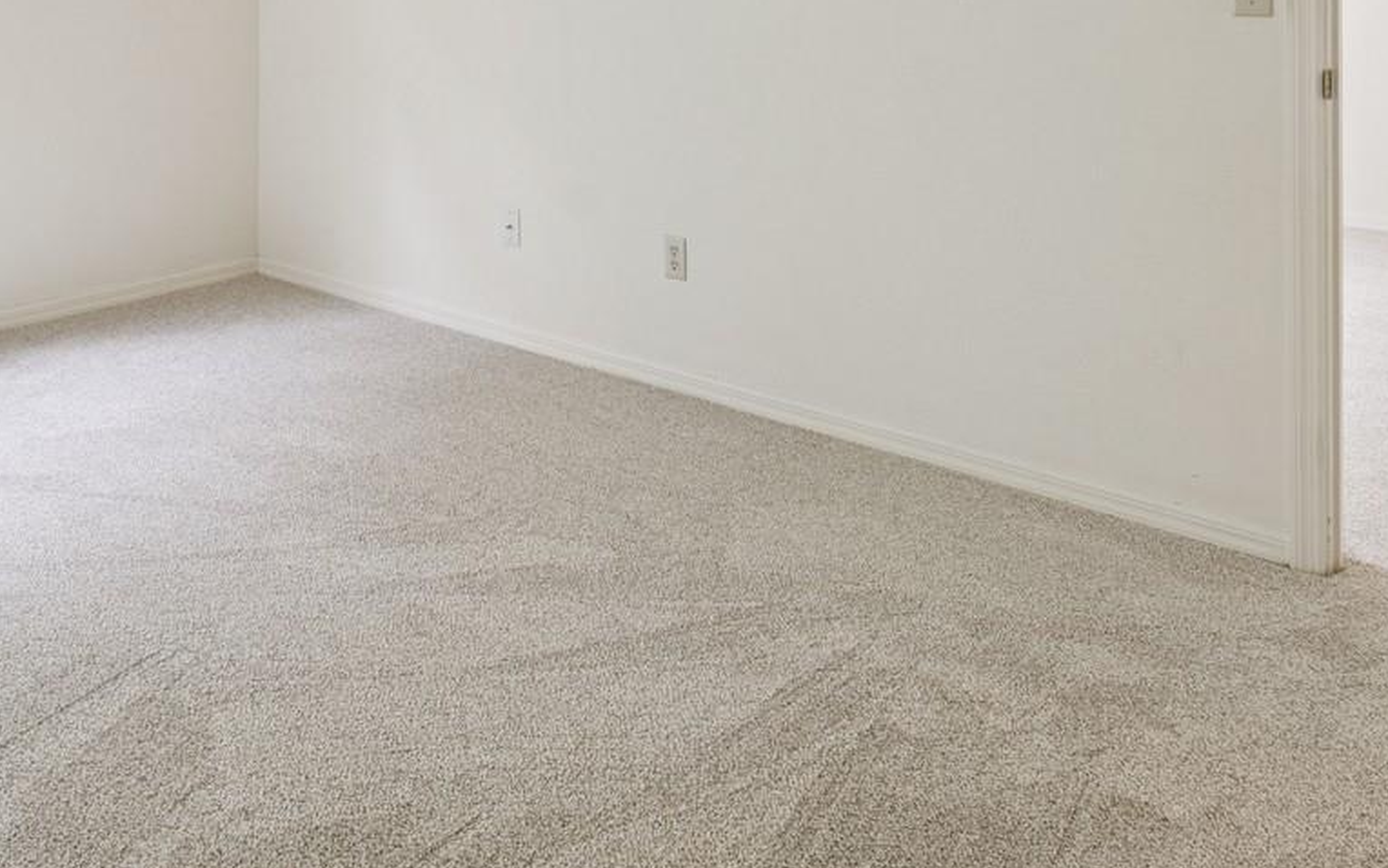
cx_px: 480
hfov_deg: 58.5
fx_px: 1211
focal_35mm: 32
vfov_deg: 34.7
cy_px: -58
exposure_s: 1/13
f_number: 8
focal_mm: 10
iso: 200
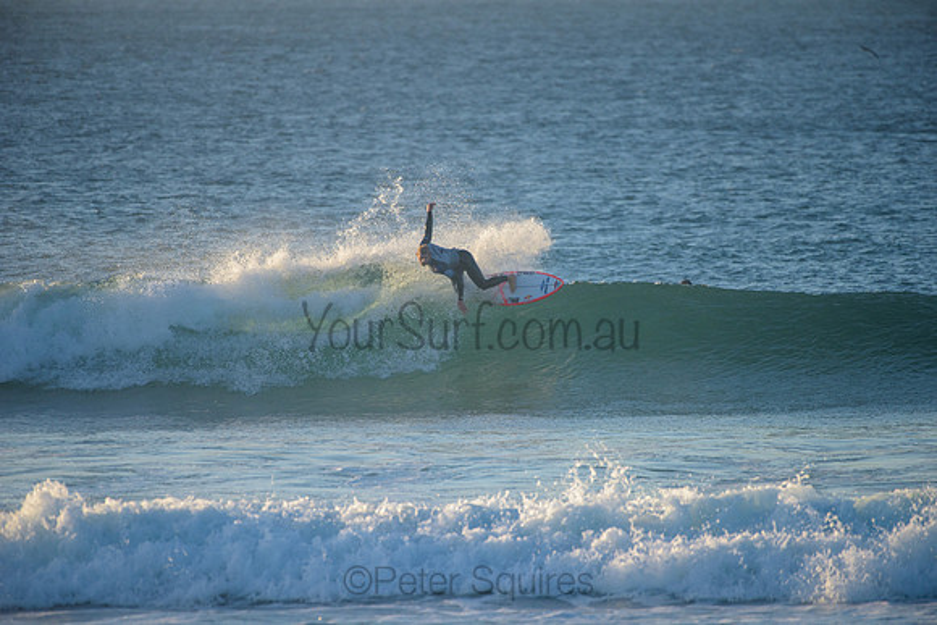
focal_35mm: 500
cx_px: 468
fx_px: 13016
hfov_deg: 4.1
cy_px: 312
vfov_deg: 2.8
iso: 560
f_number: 5.6
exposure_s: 1/2000
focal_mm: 500
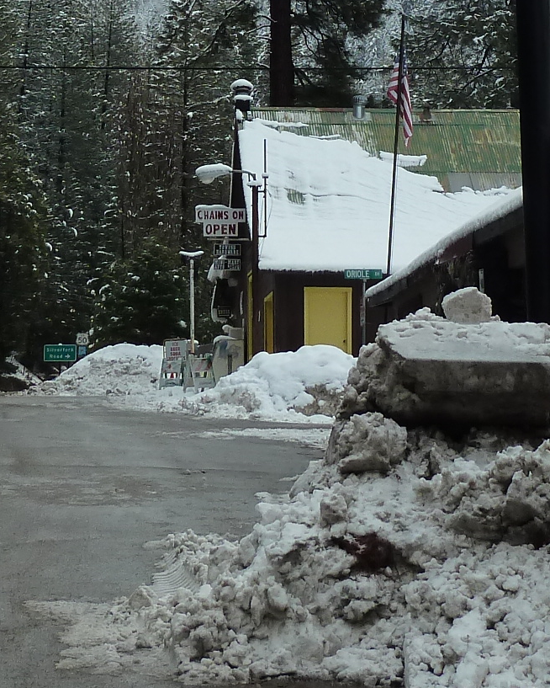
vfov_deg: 17.3
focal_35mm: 107
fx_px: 2176
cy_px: -68
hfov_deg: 14.4
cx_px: 335
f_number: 4
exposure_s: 1/400
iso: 125
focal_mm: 5.7
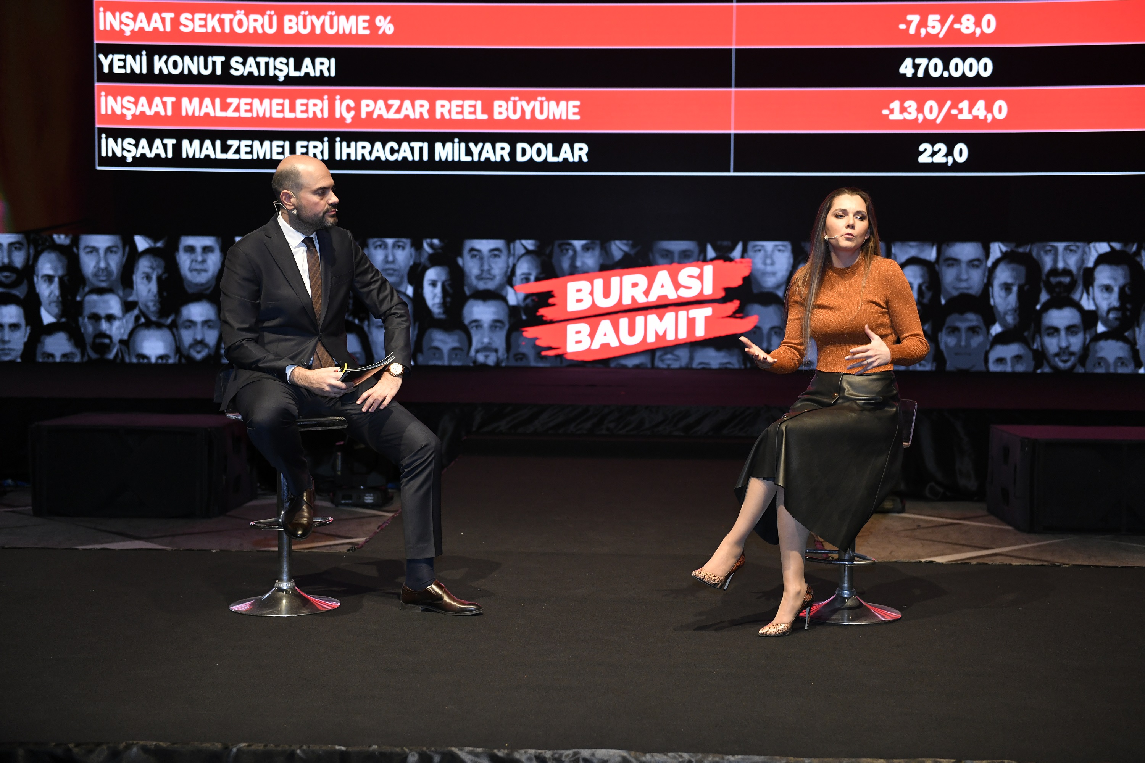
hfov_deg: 36.2
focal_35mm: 55
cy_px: 382
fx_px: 1749
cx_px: 572
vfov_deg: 24.6
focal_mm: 55
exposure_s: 1/250
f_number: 3.5
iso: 1600
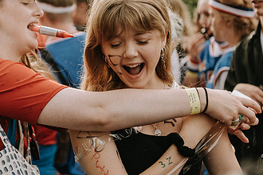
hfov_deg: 16.7
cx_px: 140
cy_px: 66
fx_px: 899
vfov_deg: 11.1
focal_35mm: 123
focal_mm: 70
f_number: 2.8
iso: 125
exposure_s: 1/400
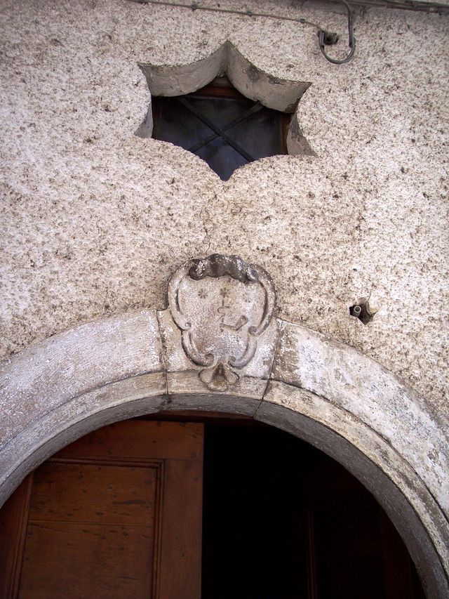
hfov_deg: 36.8
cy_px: 300
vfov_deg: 47.9
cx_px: 224
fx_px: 674
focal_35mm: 39
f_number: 3.4
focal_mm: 8
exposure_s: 1/500
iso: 100
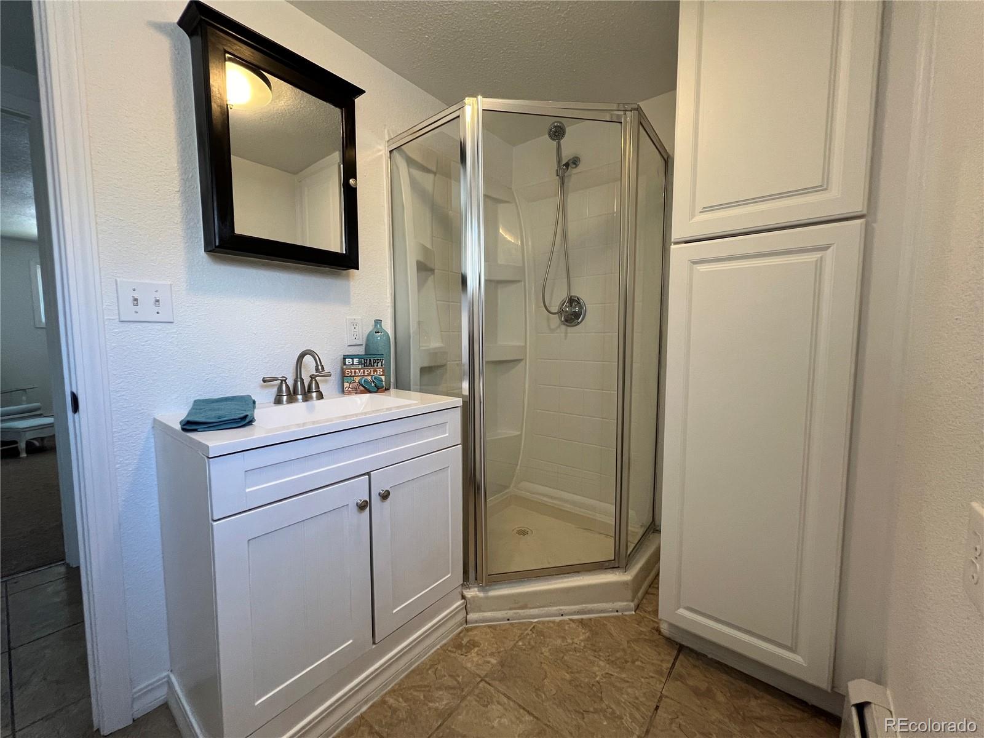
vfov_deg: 89.9
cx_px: 492
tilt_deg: -5.7
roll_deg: +1.0
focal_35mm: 13
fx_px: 370
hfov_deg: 106.2
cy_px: 369
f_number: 1.8
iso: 200
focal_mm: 1.57
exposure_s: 1/120
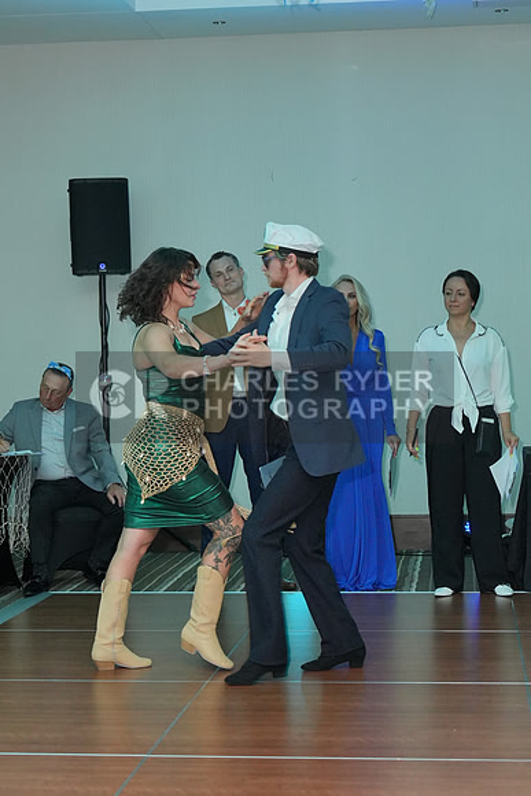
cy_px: 398
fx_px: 1614
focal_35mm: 73
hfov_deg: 18.7
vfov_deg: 27.7
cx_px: 266
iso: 3200
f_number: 4
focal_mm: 49
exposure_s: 1/200
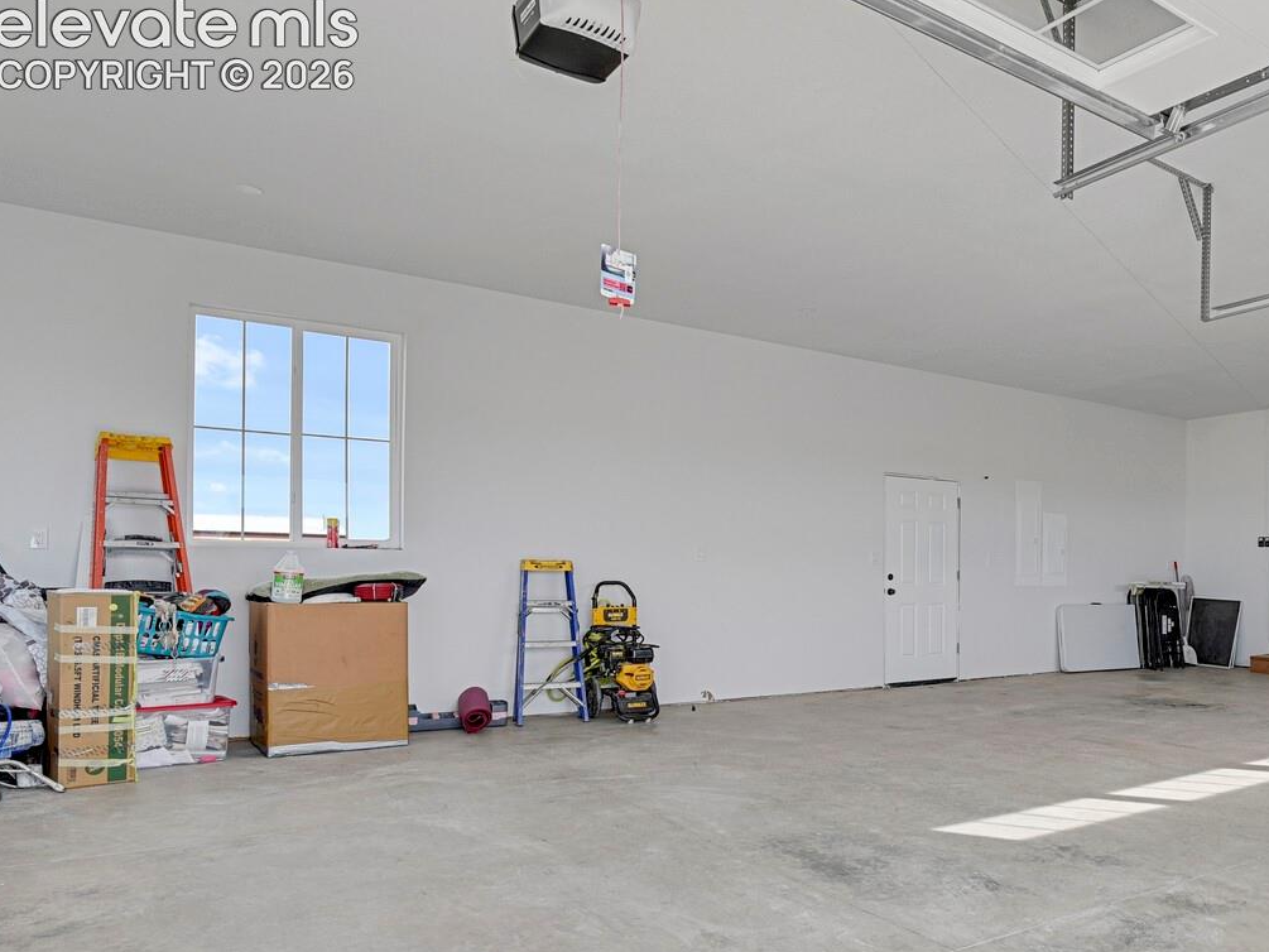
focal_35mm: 26
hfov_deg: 62.6
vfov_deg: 52.6
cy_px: 588
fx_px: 953
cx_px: 983
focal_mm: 17
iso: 250
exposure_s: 1/6
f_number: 8
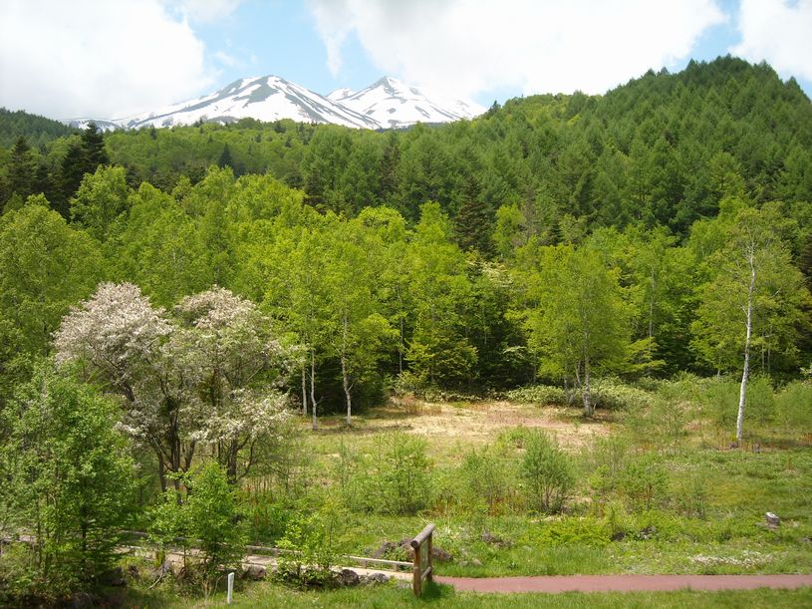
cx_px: 406
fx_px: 1032
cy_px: 304
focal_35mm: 44
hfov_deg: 43.0
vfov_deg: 32.9
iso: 64
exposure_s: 1/593
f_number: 3.1
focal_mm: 7.1
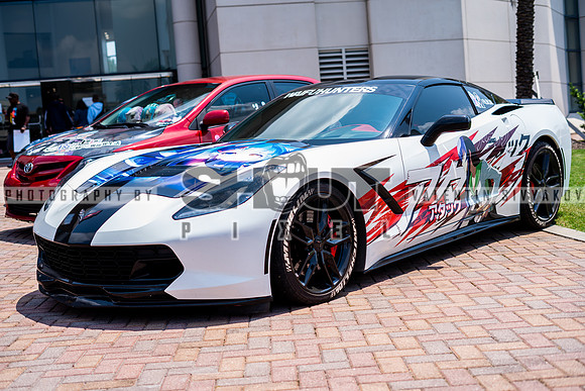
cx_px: 292
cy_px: 196
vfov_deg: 27.0
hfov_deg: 39.6
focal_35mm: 50
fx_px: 813
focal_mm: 50
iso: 50
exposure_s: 1/800
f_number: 3.2
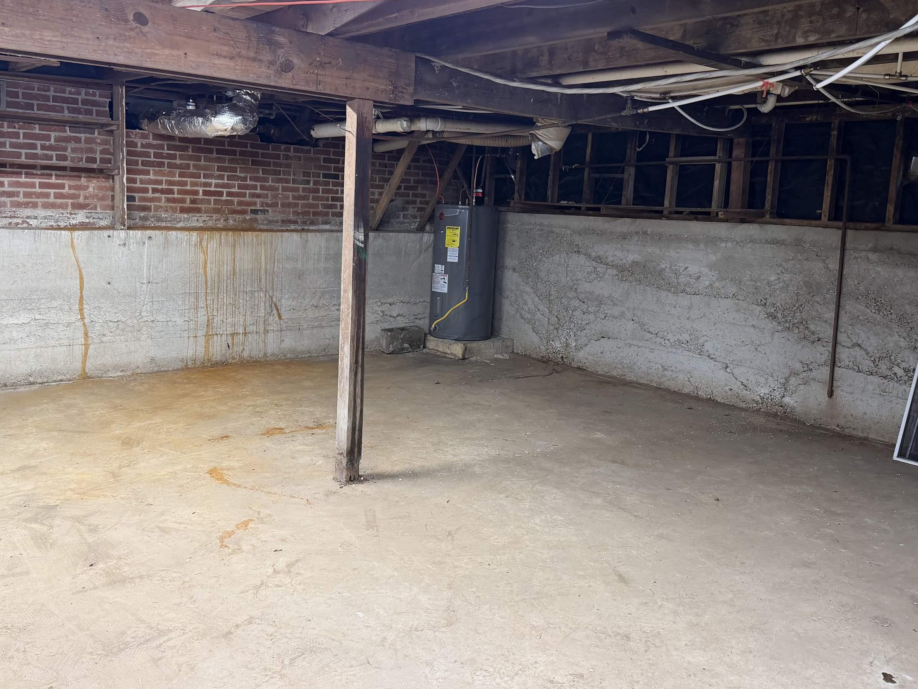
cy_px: 290
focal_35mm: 31
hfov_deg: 58.2
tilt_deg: -7.2
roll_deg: -2.8
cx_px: 411
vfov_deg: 45.3
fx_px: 822
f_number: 1.78
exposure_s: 1/60
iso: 200
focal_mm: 6.76
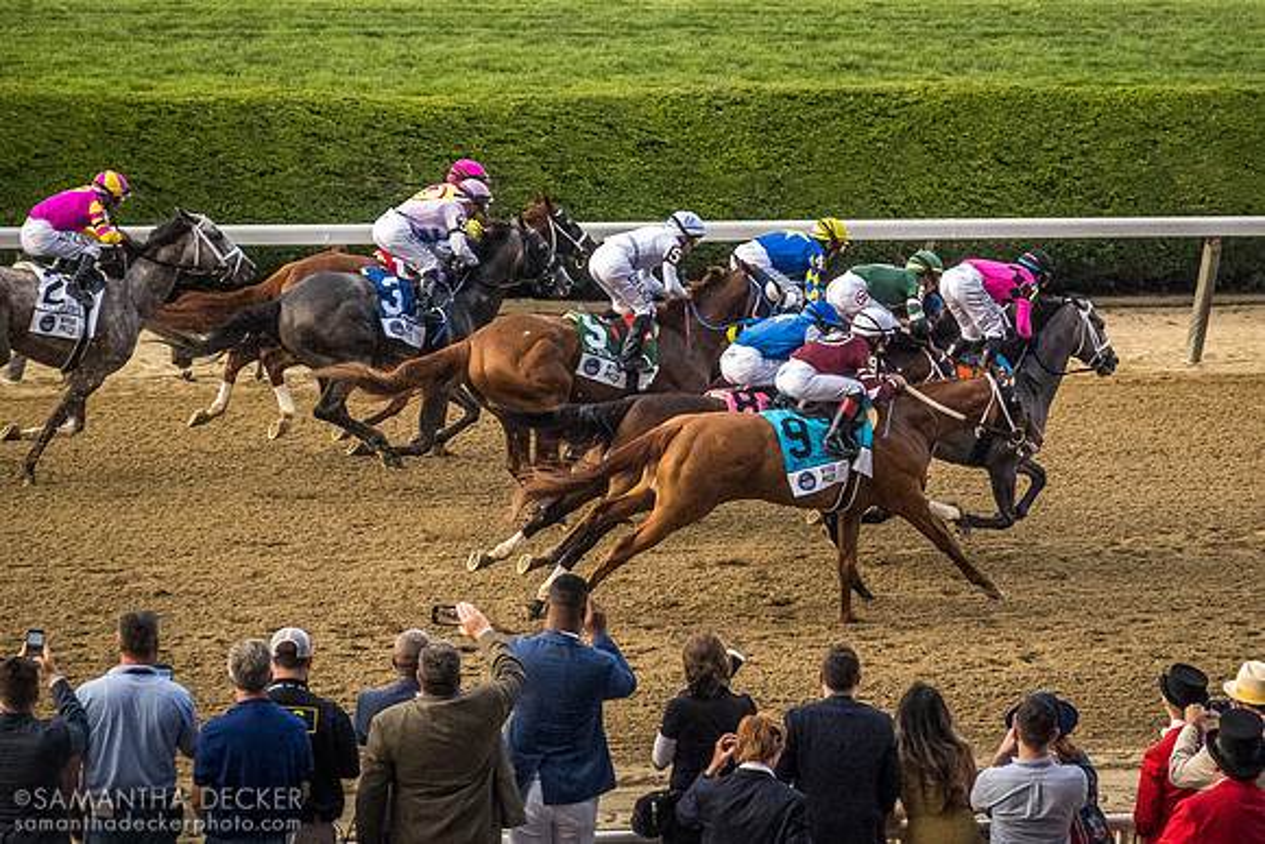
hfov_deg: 7.2
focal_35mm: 288
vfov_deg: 4.8
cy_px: 335
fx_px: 10118
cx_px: 877
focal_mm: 72
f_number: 4.5
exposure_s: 1/1250
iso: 1600
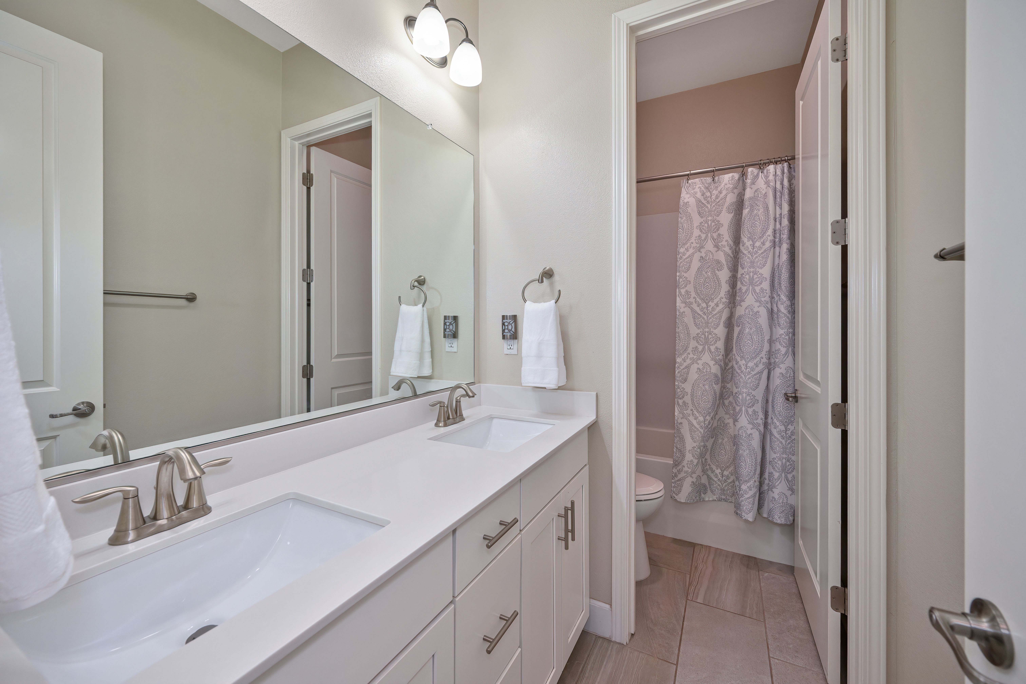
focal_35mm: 14
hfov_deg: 104.3
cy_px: 342
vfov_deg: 81.2
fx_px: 399
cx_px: 513
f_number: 5
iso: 640
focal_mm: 14
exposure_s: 1/100
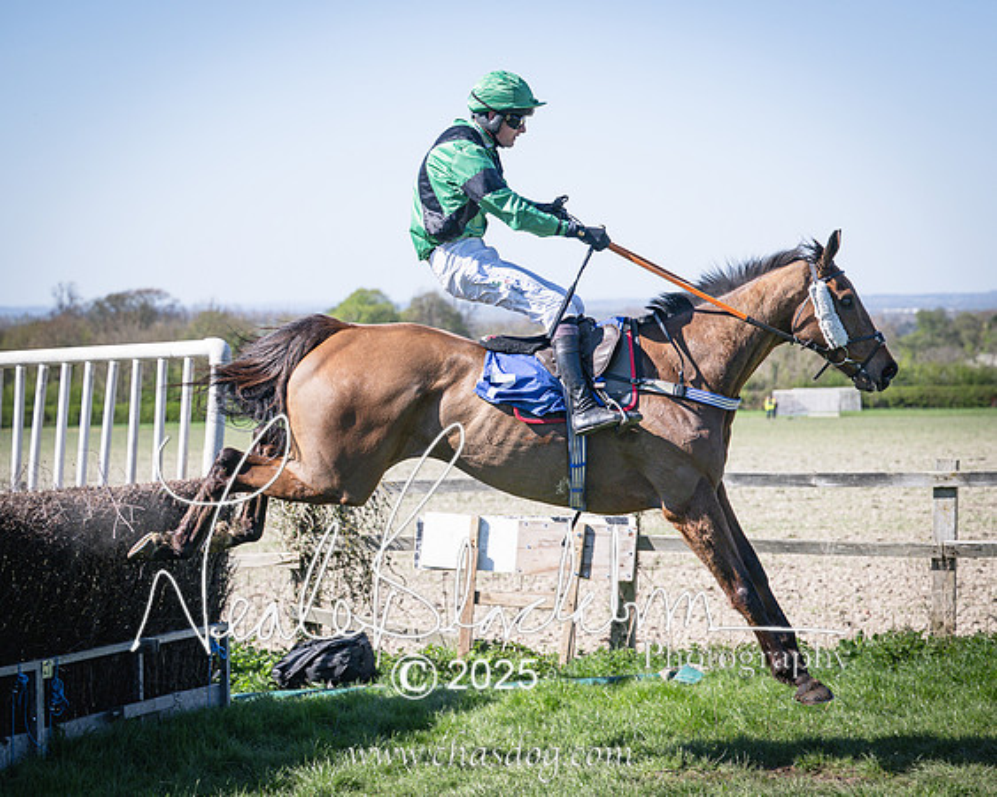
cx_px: 598
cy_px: 427
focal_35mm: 106
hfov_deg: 18.0
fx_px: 3140
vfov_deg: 14.5
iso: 220
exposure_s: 1/2000
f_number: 4
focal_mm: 74
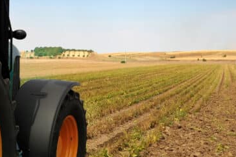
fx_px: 498
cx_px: -17
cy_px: 82
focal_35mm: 76
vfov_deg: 17.9
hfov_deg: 25.0
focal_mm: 18
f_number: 8
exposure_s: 1/500
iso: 200
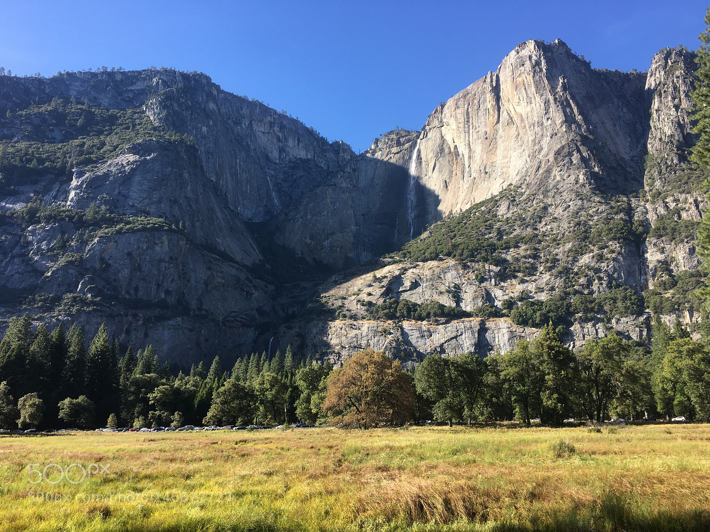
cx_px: 355
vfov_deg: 48.2
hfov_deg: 61.7
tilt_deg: +15.6
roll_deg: +0.3
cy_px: 266
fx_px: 595
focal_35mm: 29
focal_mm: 4.15
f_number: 2.2
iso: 25
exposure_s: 1/538
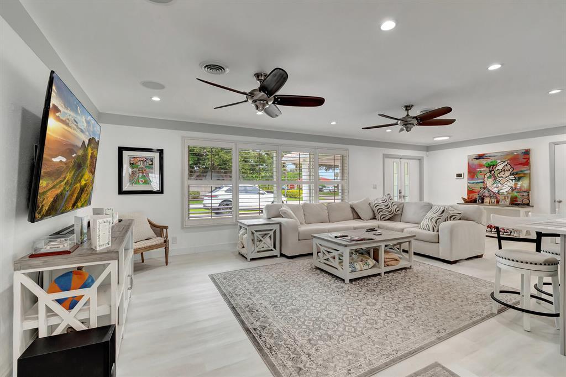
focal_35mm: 15
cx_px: 283
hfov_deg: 100.4
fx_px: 236
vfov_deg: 77.3
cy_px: 188
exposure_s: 1/25
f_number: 8
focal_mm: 10
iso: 1000
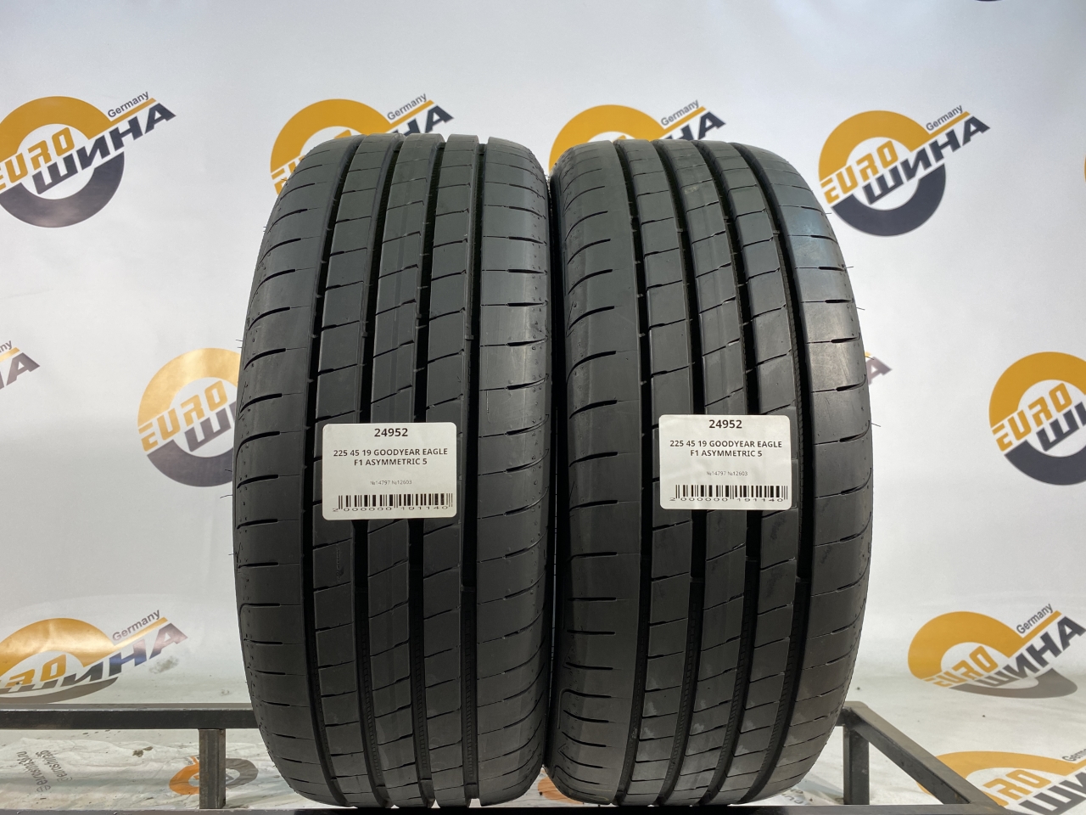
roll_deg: +0.3
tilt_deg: +4.3
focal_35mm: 26
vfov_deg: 53.1
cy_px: 408
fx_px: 816
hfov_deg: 67.3
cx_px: 543
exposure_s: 1/100
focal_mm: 4.25
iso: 64
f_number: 1.8
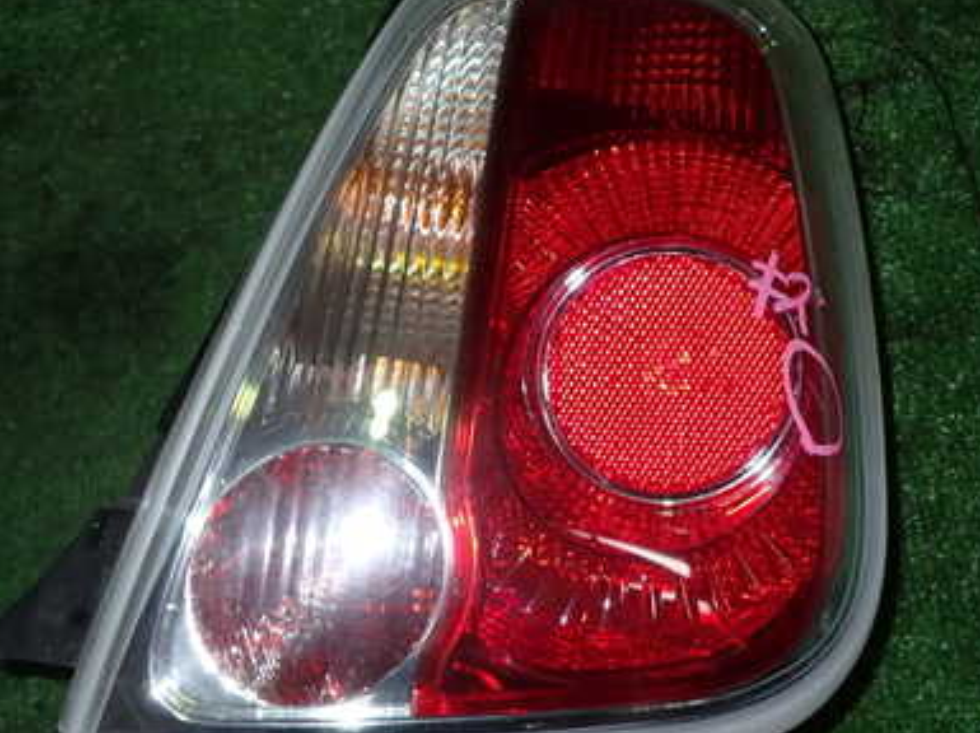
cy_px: 377
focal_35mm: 39
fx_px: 1103
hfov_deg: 47.9
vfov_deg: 36.8
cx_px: 476
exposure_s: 1/30
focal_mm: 4.5
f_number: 5.6
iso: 200
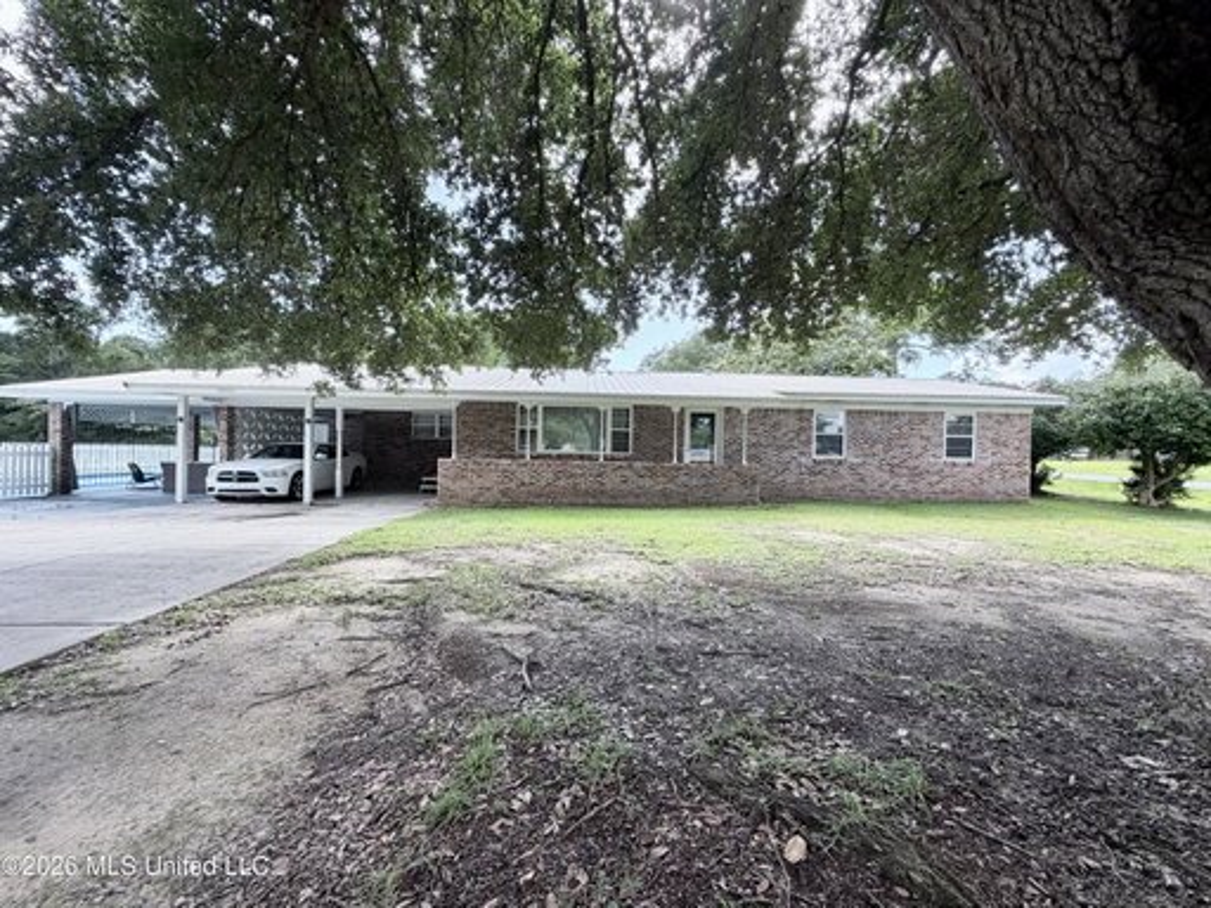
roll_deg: -0.6
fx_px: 490
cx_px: 606
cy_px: 454
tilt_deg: +0.2
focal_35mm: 14
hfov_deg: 102.1
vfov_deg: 85.7
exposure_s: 1/217
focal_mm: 2.22
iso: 50
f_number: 2.2
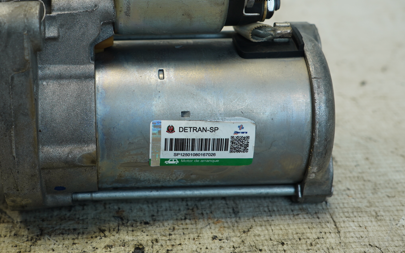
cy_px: 75
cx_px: 123
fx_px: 651
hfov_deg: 34.1
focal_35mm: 59
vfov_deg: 21.9
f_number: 4
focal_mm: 26
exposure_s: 1/60
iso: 125
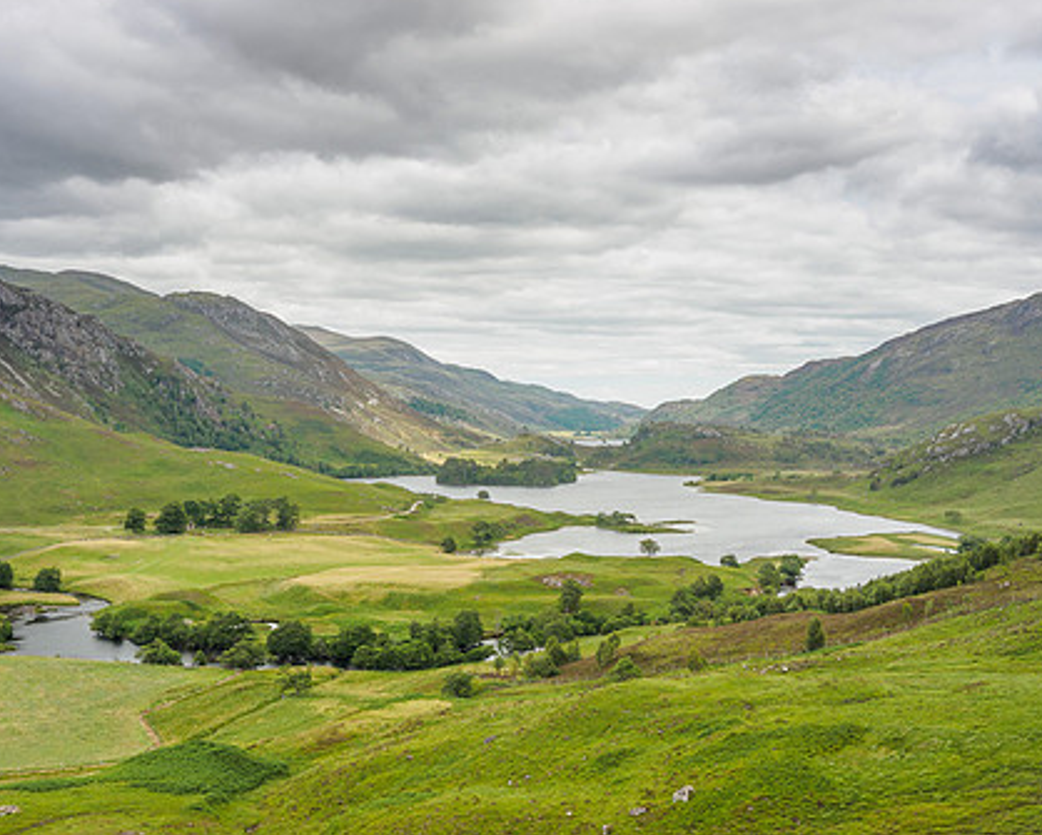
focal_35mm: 46
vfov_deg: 32.7
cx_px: 484
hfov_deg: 40.3
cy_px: 504
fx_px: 1420
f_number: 7.1
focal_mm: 17
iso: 200
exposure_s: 1.3
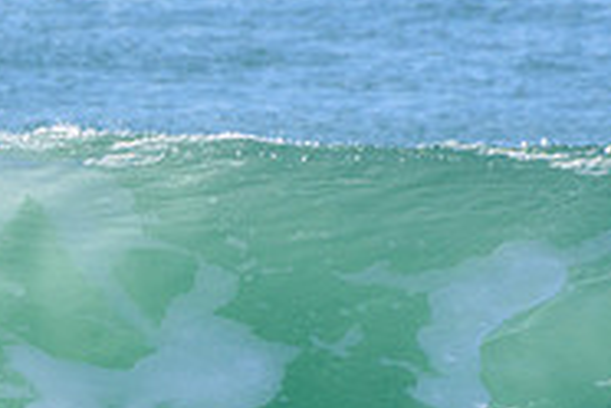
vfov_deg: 0.6
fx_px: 39593
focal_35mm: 2333
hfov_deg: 0.9
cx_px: -148
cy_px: 429
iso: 400
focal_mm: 500
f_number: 5.6
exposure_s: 1/2000
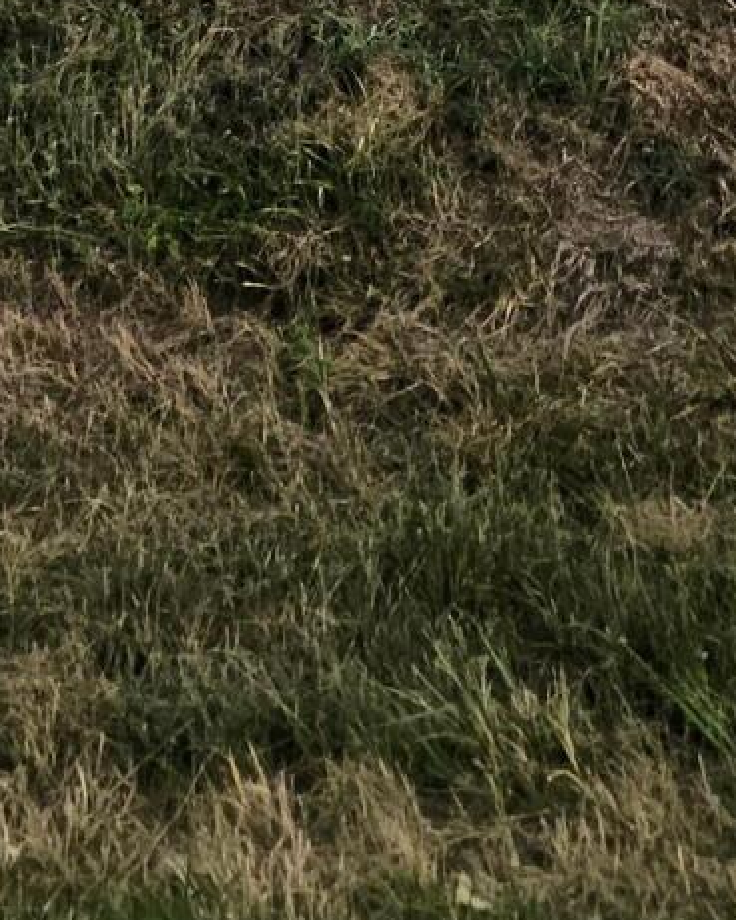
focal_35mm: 55
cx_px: 331
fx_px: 1497
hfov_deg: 27.6
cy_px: -838
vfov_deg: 20.3
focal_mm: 1.74
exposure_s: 1/359
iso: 160
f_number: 2.2
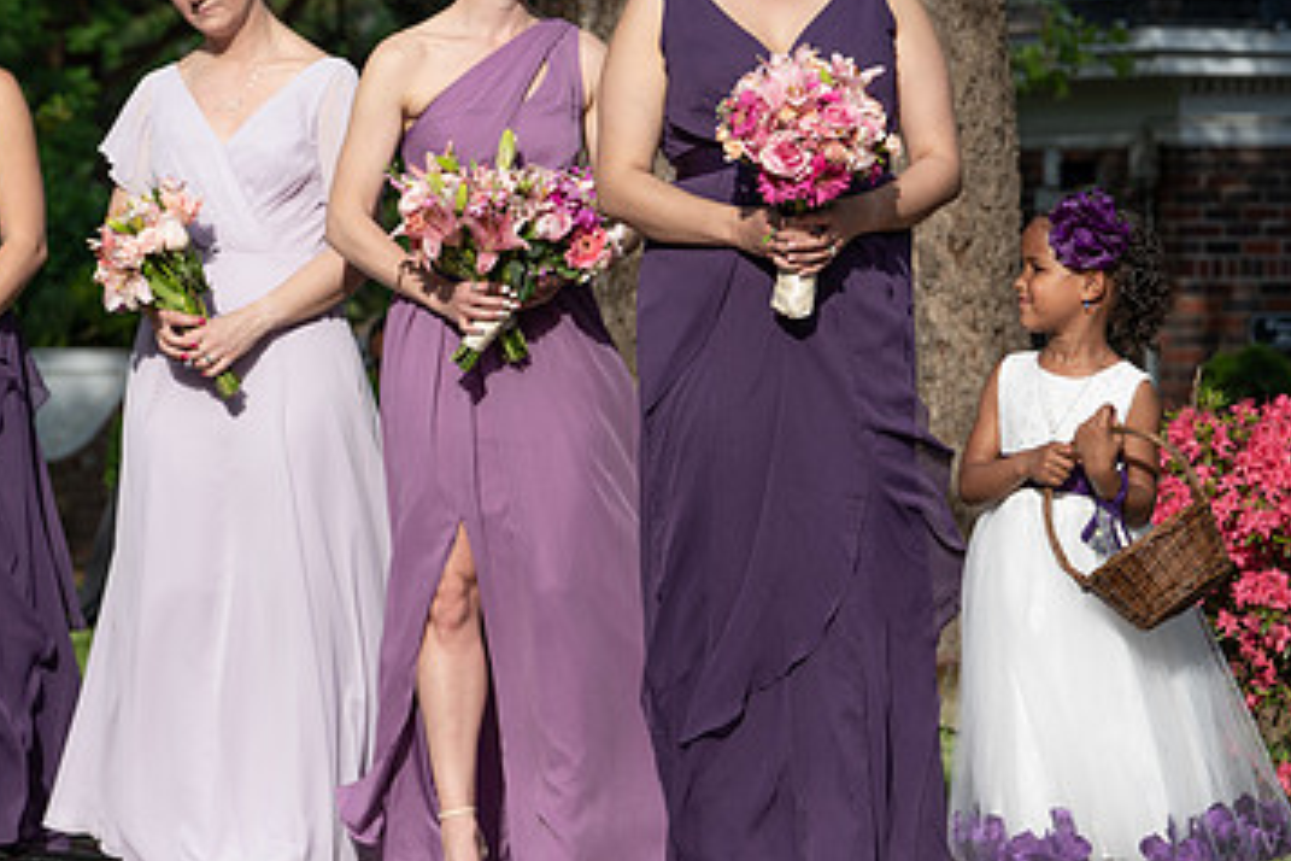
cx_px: 377
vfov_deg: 6.8
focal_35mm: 201
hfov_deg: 10.2
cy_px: 255
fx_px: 7208
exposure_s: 1/200
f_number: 5.6
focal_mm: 114
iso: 50
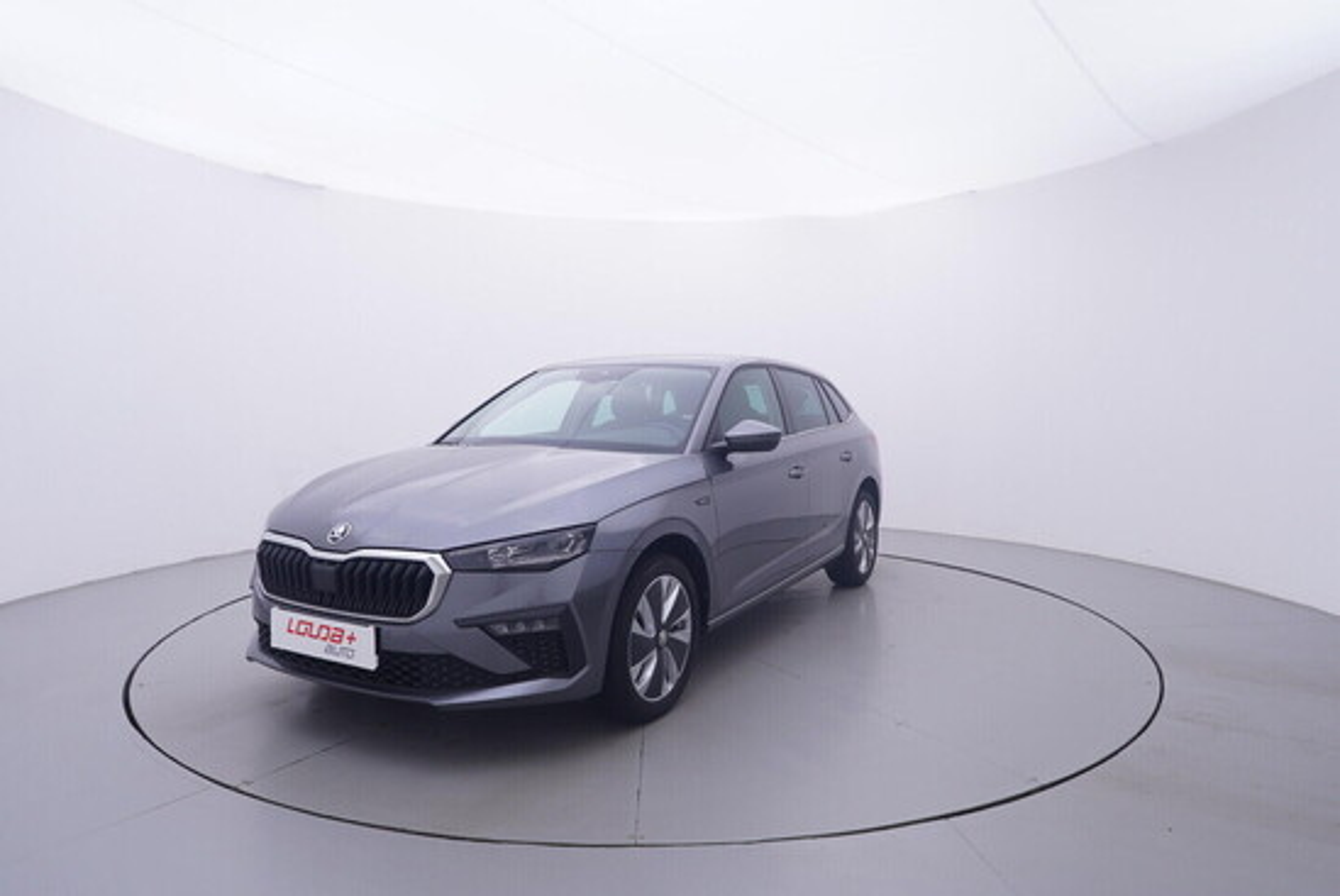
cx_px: 670
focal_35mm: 22
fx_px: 838
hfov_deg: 77.3
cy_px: 448
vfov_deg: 56.2
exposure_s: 1/80
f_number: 5
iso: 200
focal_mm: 15
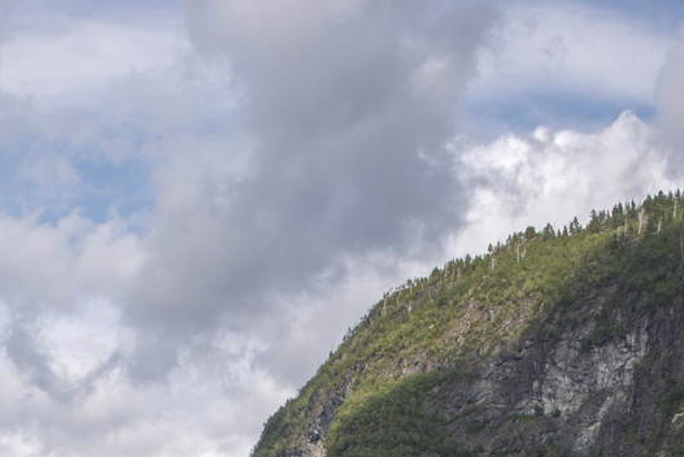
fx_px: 2091
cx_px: 123
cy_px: 854
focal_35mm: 110
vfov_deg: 11.5
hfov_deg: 18.4
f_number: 10
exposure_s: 1/160
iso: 100
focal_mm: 29
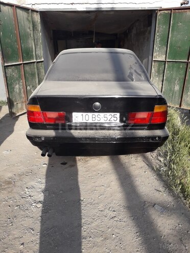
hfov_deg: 51.4
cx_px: 95
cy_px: 126
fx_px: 198
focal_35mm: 27
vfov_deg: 65.3
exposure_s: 1/978
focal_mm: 3.6
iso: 40
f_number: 1.9
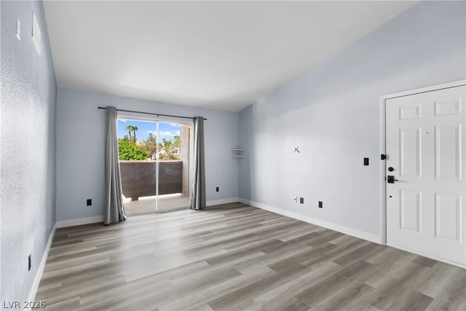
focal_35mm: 17
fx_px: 220
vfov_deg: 70.5
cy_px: 156
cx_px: 233
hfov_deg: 93.3
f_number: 8
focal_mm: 17
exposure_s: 1/8
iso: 400
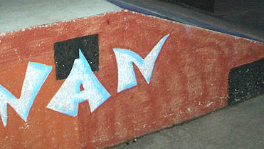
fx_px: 504
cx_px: 134
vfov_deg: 16.2
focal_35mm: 72
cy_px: -22
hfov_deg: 29.3
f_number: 2.6
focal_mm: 5.8
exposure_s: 1/60
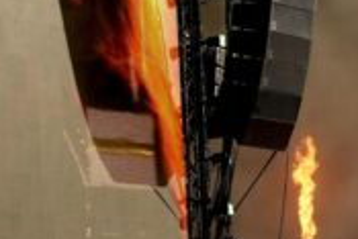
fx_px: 2679
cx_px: 194
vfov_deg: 5.1
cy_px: -78
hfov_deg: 7.6
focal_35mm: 269
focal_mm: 41
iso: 100
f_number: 6.3
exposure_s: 1/320
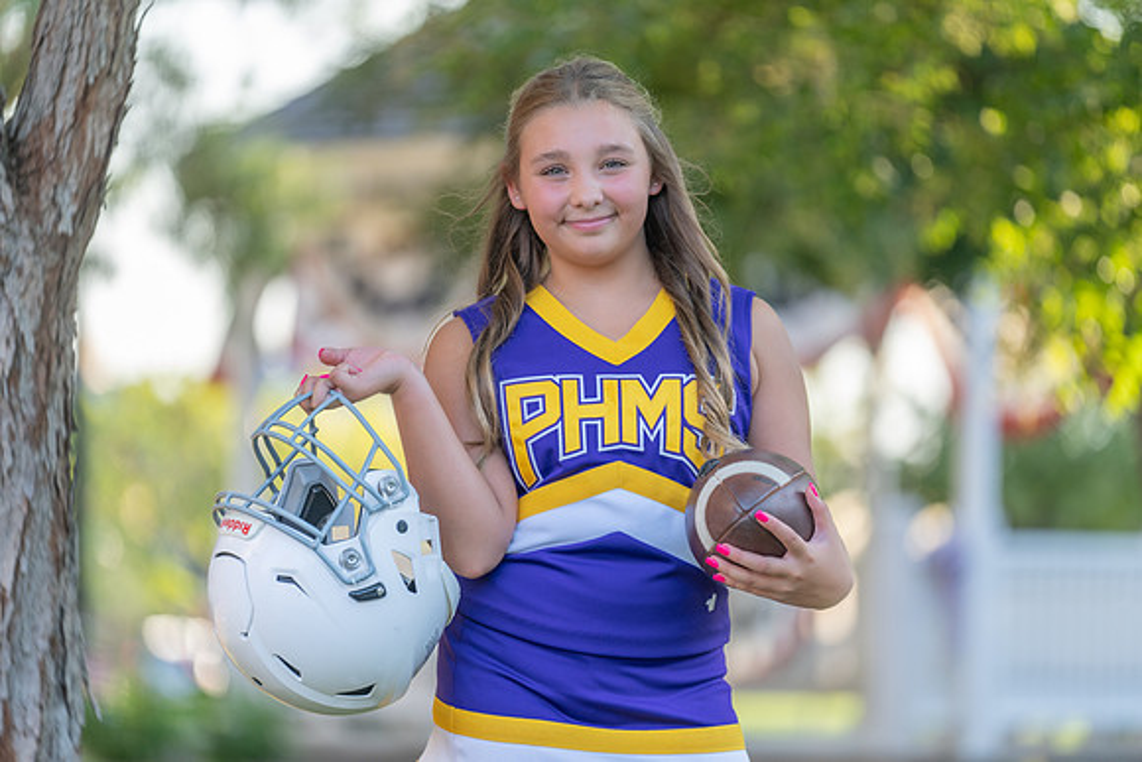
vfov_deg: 7.2
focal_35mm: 190
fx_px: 6031
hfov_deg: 10.8
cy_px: 381
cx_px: 571
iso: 200
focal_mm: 184
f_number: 2.8
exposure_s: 1/320
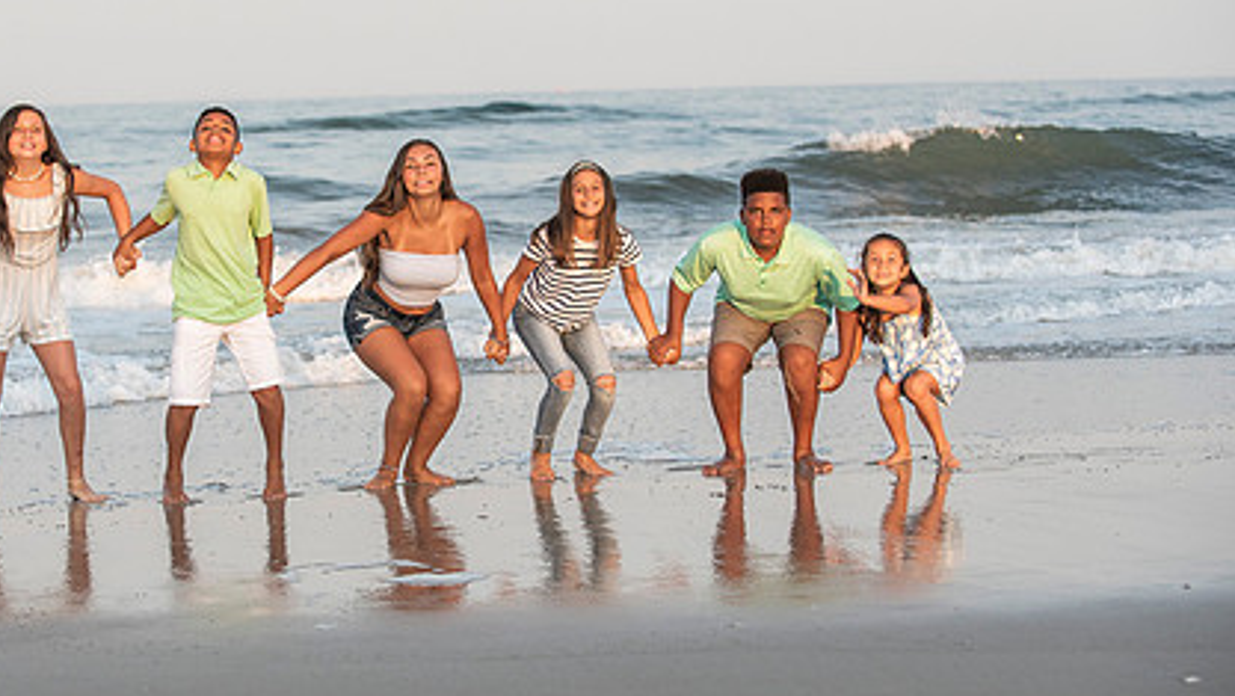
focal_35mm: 102
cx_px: 415
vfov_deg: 11.9
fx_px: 3342
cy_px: 280
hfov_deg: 20.9
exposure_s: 1/1600
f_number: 3.5
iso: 400
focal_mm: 70
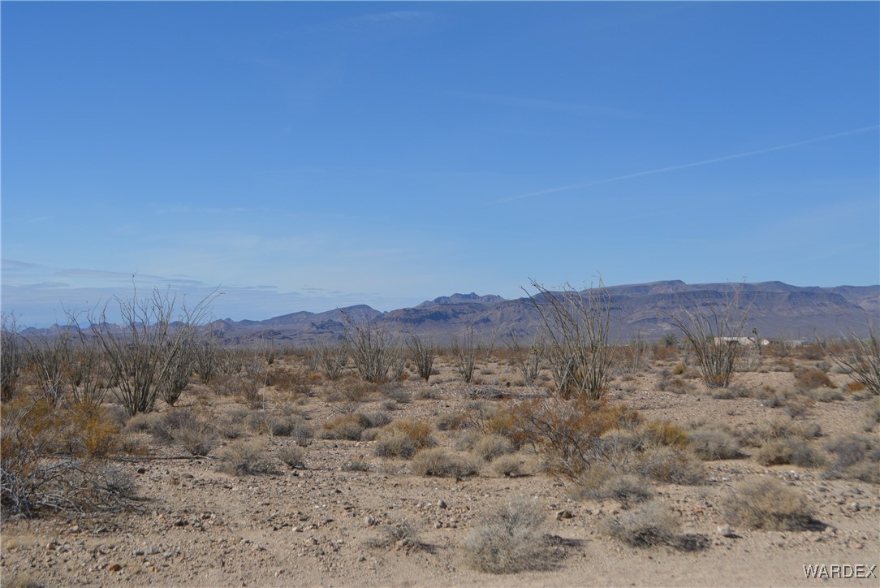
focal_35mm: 48
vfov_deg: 28.1
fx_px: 1174
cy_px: 294
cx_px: 440
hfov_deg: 41.1
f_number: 7.1
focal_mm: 32
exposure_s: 1/2000
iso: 400
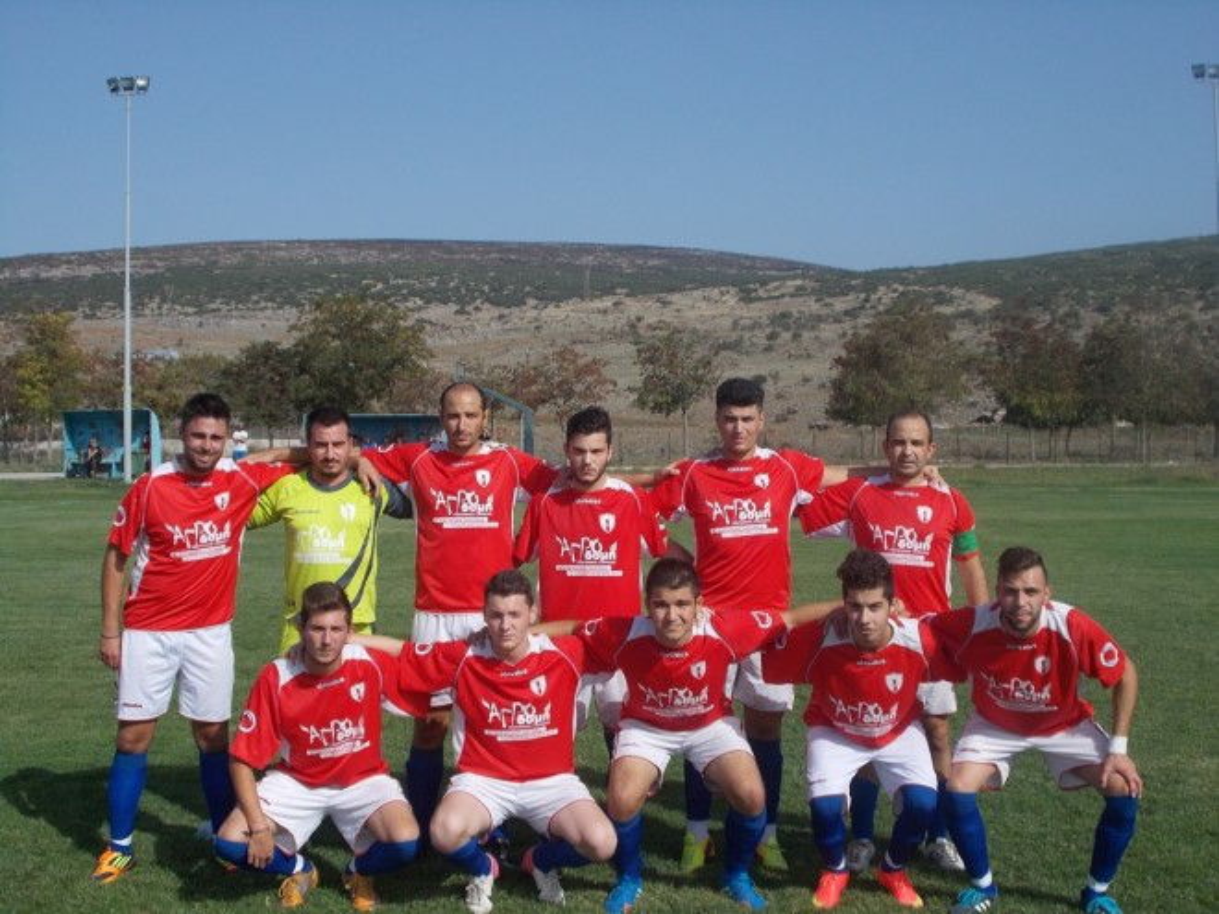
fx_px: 1549
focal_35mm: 44
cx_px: 610
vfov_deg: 32.9
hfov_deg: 42.9
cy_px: 457
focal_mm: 7.9
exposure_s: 1/125
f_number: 10.6
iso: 80
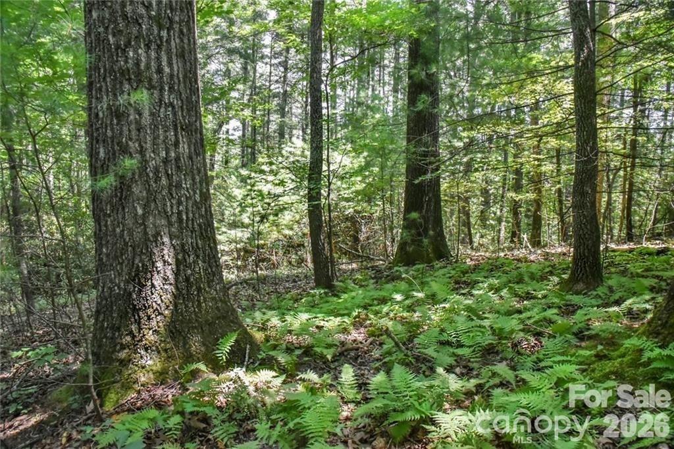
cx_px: 337
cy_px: 224
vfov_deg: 53.1
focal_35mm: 24
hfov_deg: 73.7
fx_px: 449
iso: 4000
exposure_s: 1/125
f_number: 11
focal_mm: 24
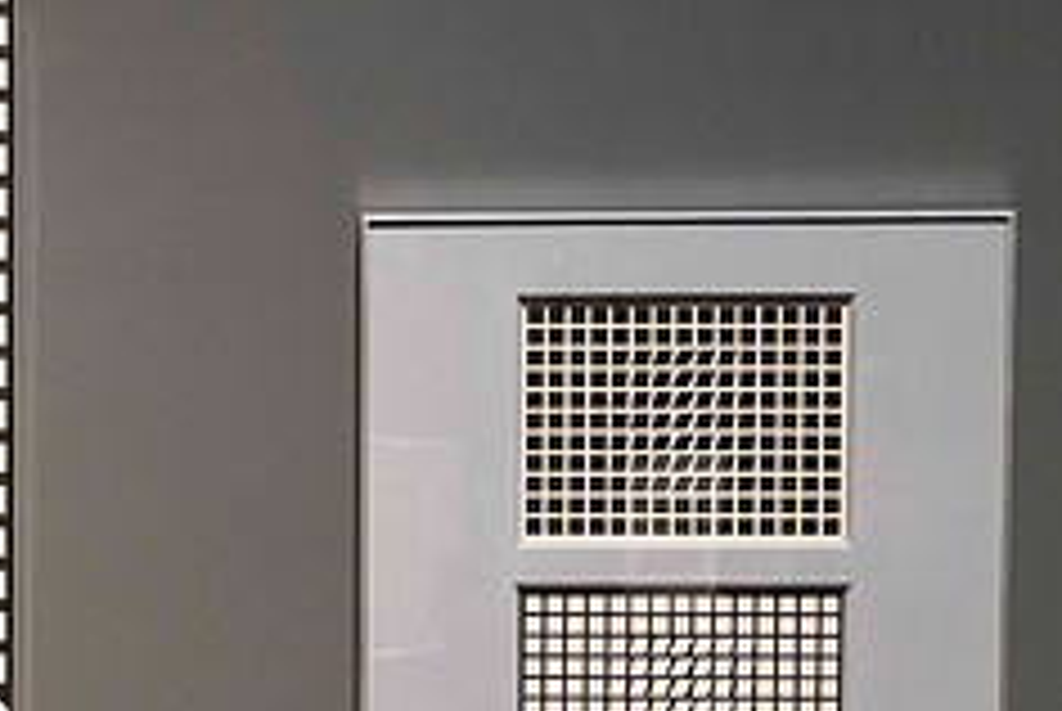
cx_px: 22
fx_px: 3338
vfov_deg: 12.0
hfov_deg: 17.7
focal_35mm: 113
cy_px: 722
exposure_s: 1/100
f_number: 2.8
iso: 2200
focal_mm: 46
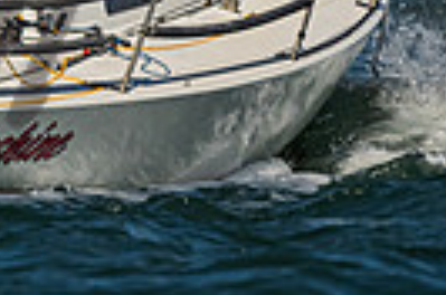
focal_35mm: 2247
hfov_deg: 0.9
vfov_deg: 0.6
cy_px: -416
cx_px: -222
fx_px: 27771
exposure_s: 1/6400
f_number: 5.6
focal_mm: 400
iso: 400
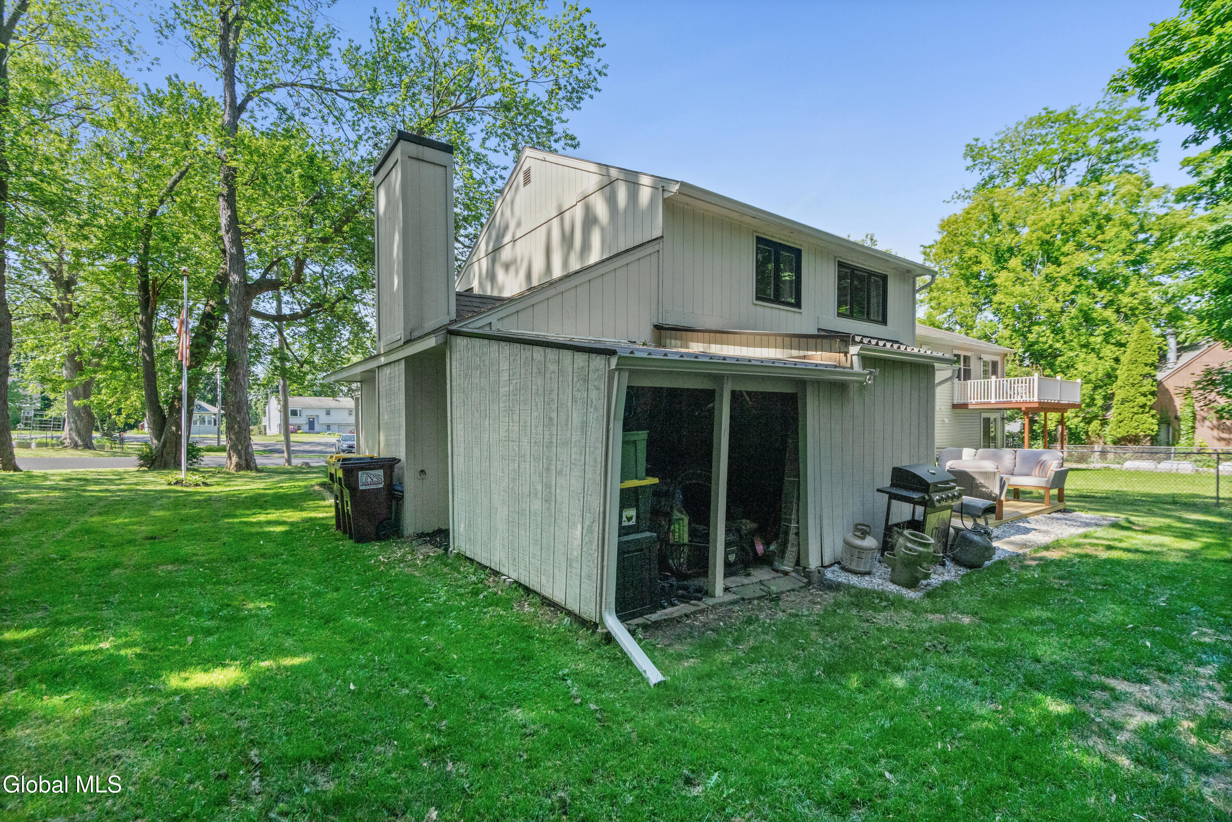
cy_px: 411
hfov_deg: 96.7
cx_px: 616
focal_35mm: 16
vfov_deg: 73.8
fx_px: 548
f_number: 8
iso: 1600
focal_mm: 16
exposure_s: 1/1250
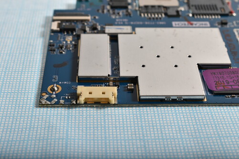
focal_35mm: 69
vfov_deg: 19.8
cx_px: 120
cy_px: 80
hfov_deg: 29.2
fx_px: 458
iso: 400
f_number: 16
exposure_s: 1/200
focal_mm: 46
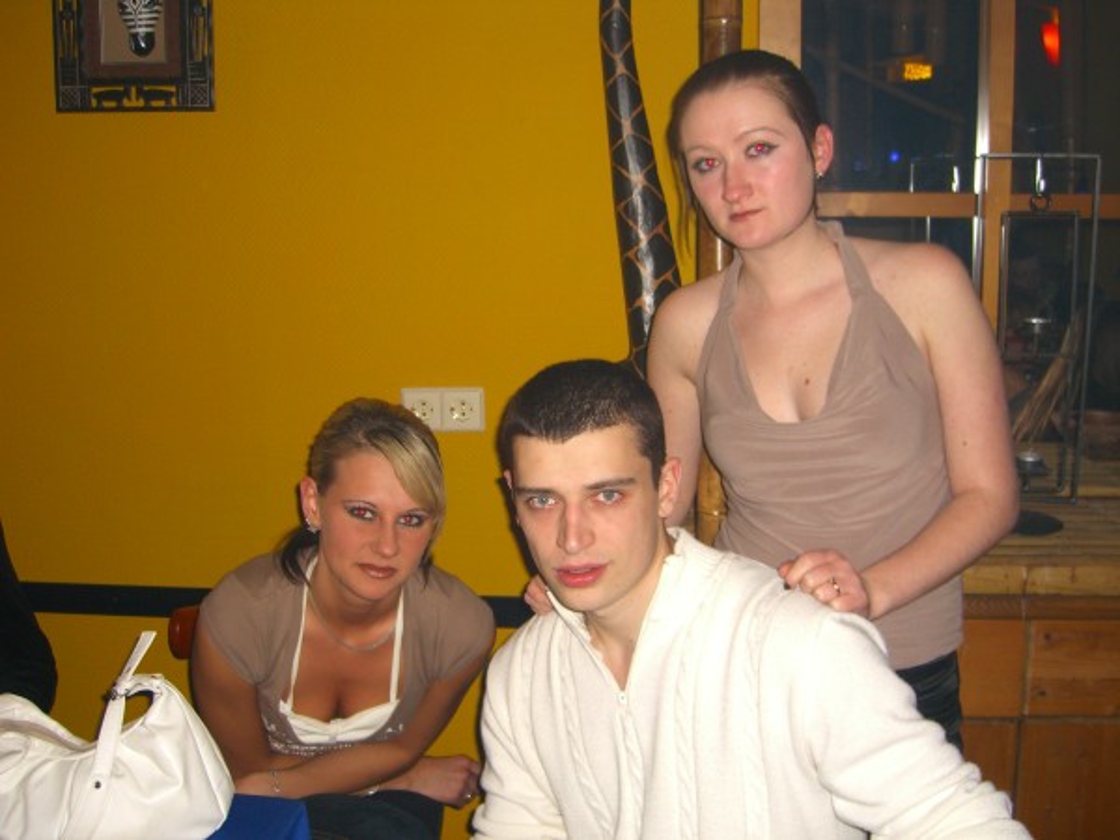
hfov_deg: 49.0
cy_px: 420
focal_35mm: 38
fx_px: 1229
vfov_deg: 37.7
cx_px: 560
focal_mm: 7.9
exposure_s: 1/60
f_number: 2.8
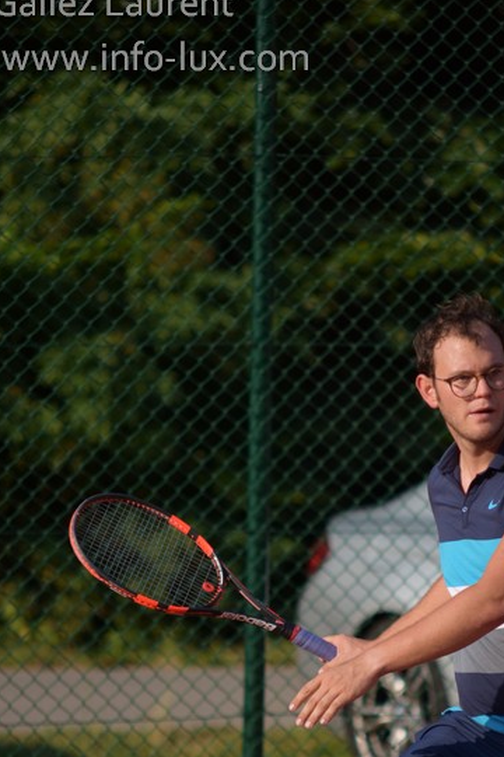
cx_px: 332
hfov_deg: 4.3
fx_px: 6719
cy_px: 510
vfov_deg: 6.4
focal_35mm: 320
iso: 125
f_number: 2.8
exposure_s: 1/2000
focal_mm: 150
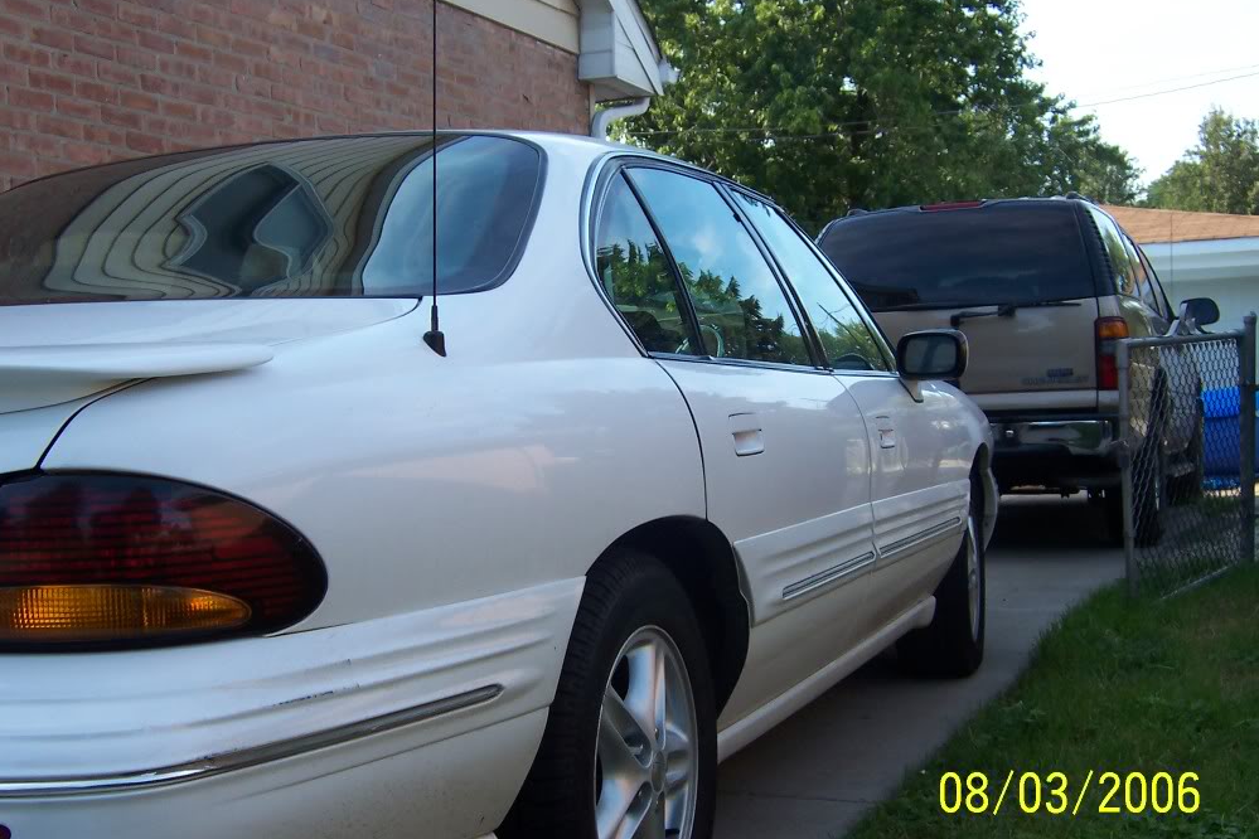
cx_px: 630
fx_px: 1923
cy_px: 433
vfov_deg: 24.6
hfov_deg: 36.2
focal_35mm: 55
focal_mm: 8
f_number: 4
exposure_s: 1/180
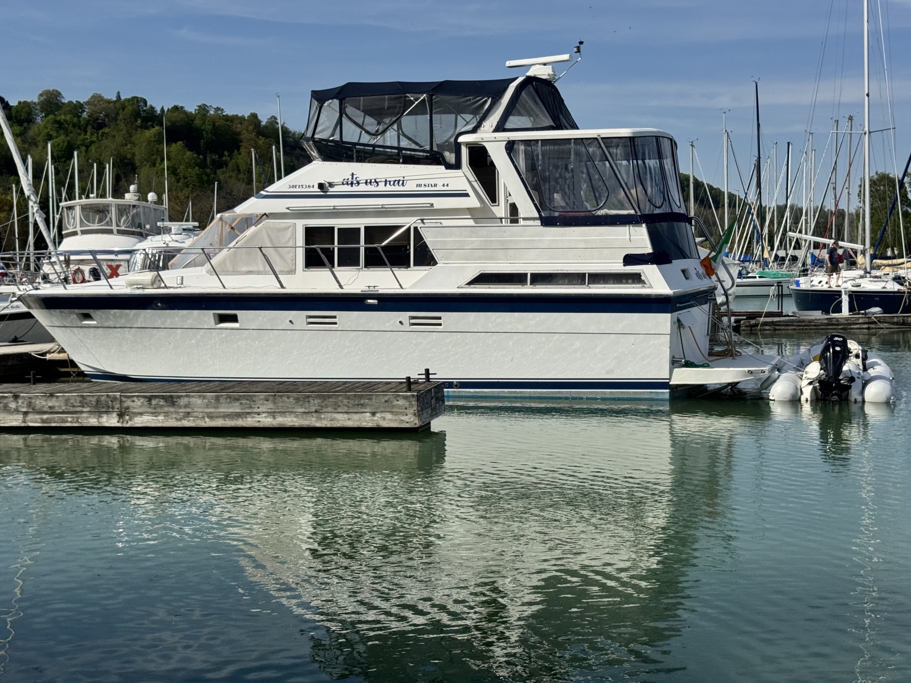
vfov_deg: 30.3
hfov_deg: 39.7
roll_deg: +1.2
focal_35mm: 48
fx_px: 1263
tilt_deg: -3.1
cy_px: 342
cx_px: 456
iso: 64
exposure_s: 1/10526
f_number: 1.78
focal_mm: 6.76
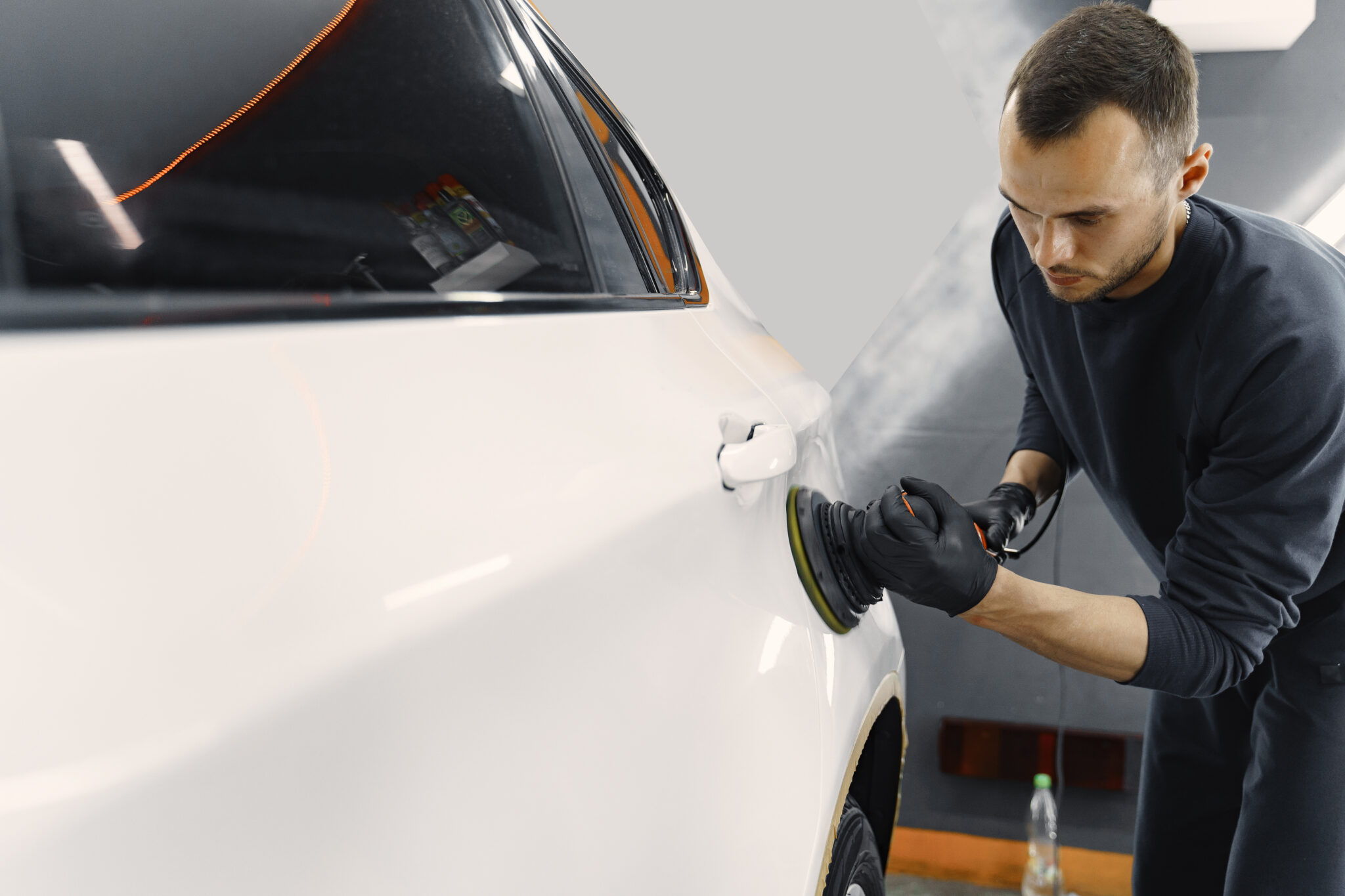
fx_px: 1307
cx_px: 672
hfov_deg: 54.4
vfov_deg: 37.8
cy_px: 448
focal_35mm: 35
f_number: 2.8
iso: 800
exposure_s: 1/250
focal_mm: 35
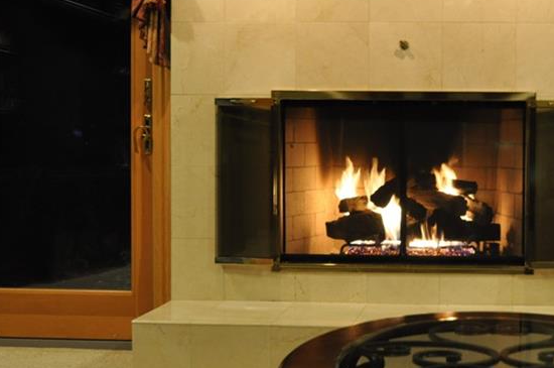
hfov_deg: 29.1
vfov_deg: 20.2
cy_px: 166
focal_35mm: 67
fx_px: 1030
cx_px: 477
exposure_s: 1/8
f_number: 4.5
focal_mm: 24
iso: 1000
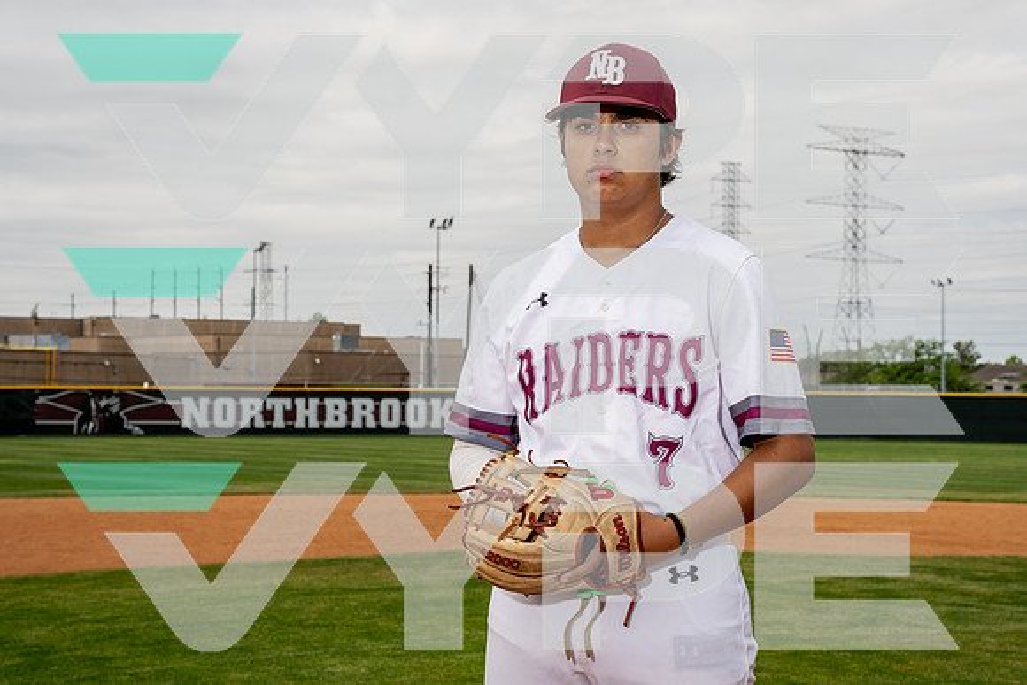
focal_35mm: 68
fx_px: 1940
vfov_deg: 20.0
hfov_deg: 29.6
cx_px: 514
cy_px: 342
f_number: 10
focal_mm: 68
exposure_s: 1/250
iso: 100
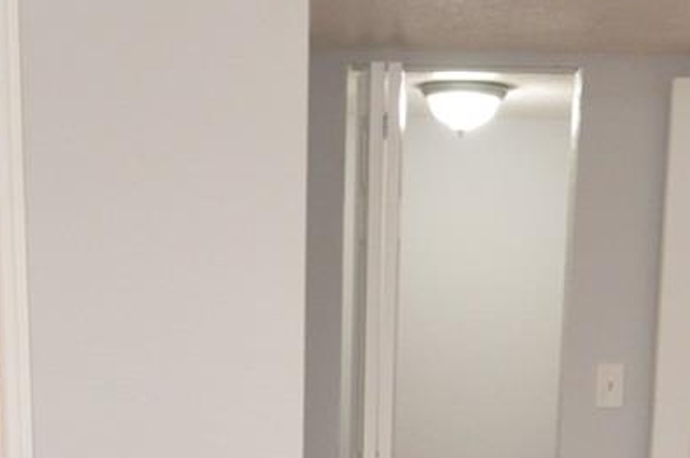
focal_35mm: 73
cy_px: 635
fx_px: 1397
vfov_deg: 17.2
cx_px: 313
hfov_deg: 27.7
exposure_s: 1/60
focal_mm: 12
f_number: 4
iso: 1000
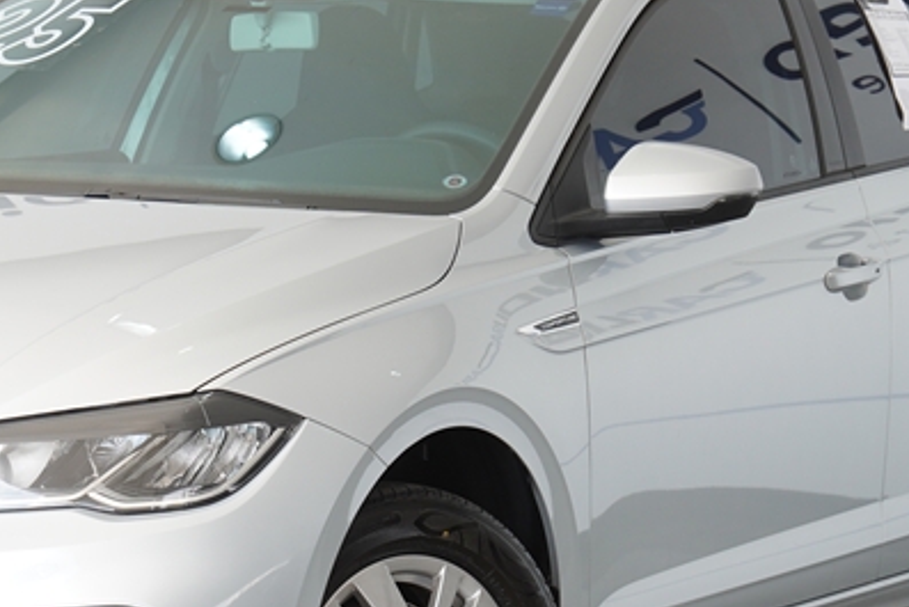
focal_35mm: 178
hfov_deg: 11.5
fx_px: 4496
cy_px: 354
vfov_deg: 7.7
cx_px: 229
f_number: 4
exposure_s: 1/160
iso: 160
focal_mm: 46
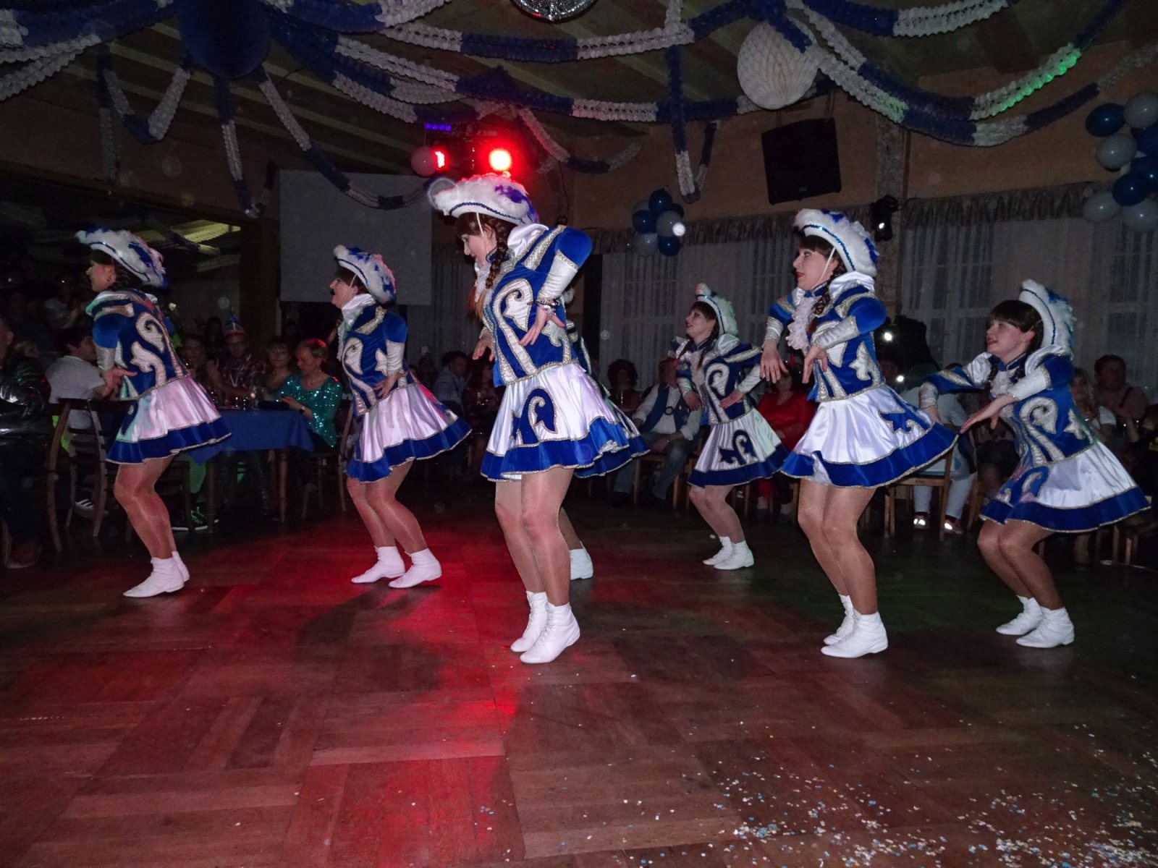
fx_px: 803
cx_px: 579
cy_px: 434
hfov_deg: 71.6
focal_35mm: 24
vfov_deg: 56.8
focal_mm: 4.1
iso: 800
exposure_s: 1/640
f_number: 3.5
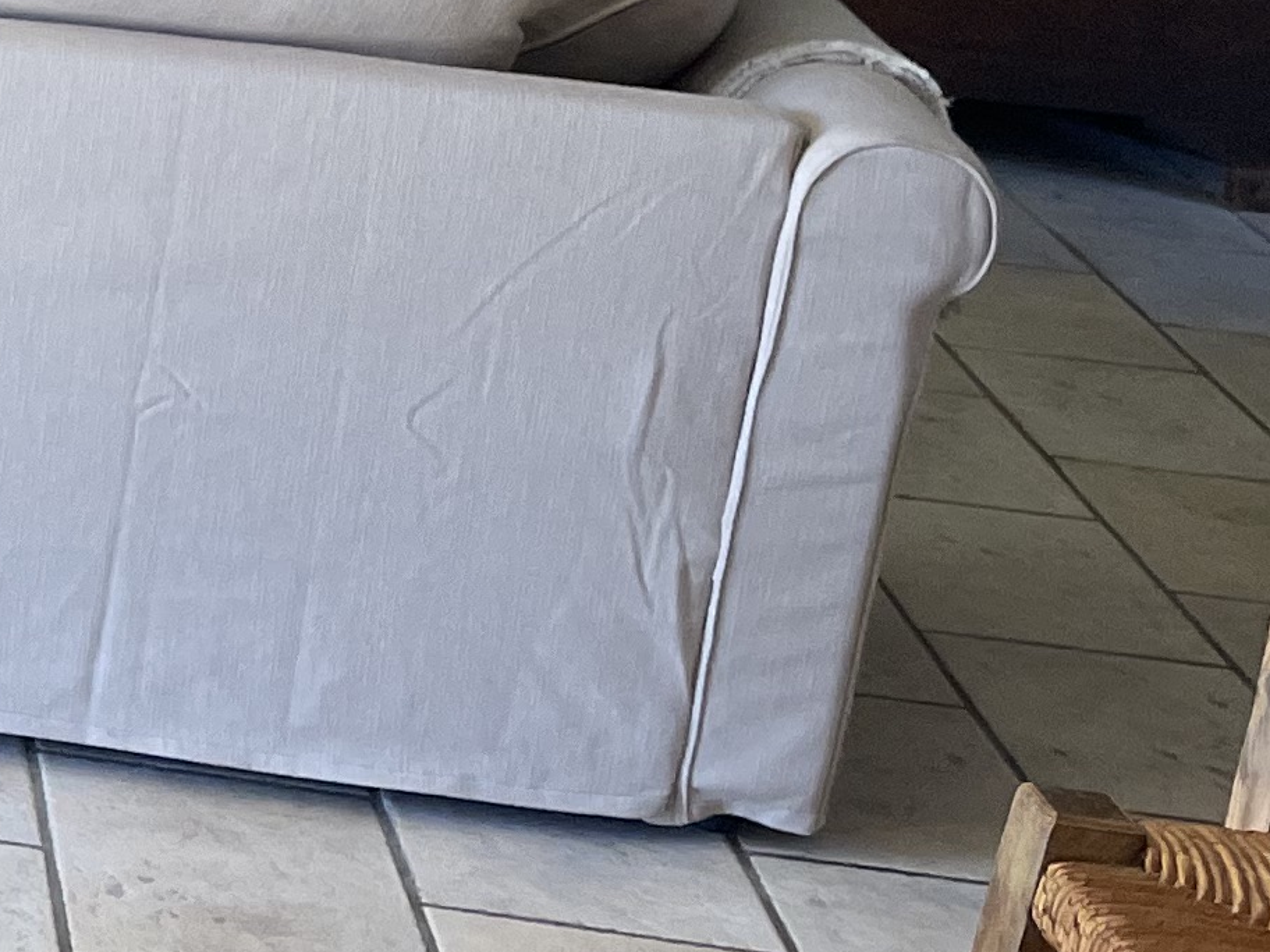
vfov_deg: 12.8
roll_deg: -3.6
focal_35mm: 115
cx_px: -1157
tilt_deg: -14.7
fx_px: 4219
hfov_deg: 14.6
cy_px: 160
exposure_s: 1/118
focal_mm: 4.2
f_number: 1.6
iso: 125
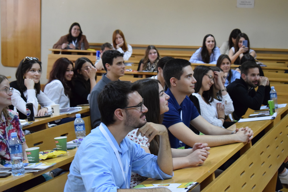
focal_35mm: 82
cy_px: 96
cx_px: 144
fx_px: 660
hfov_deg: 24.6
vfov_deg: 16.6
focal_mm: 55
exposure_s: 1/60
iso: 3200
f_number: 5.6
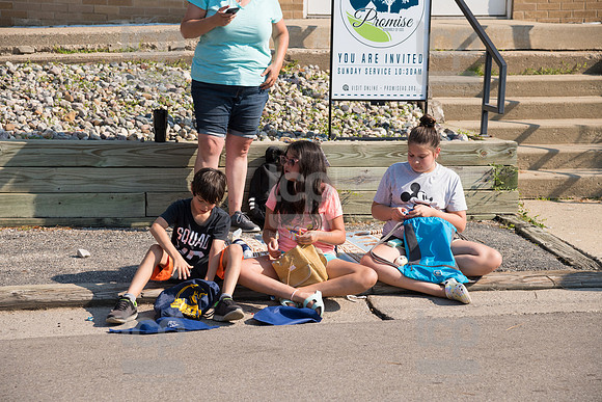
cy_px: 201
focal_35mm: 110
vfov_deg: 12.5
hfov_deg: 18.6
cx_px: 301
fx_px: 1840
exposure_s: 1/800
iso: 320
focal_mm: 110
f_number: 6.3
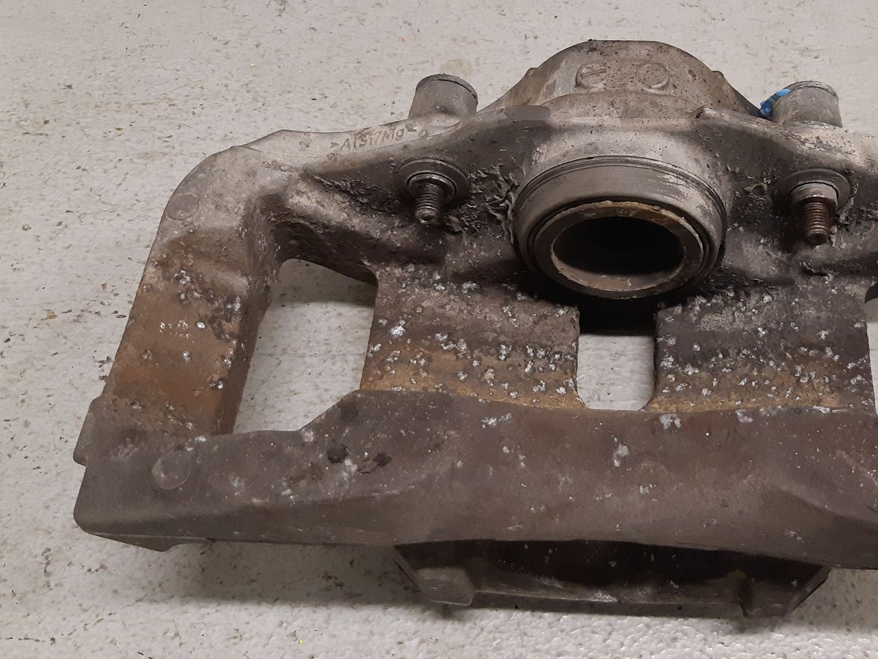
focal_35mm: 40
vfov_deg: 35.9
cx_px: 579
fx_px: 1014
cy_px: 276
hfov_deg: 46.1
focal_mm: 3.93
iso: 200
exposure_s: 1/50
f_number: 1.7
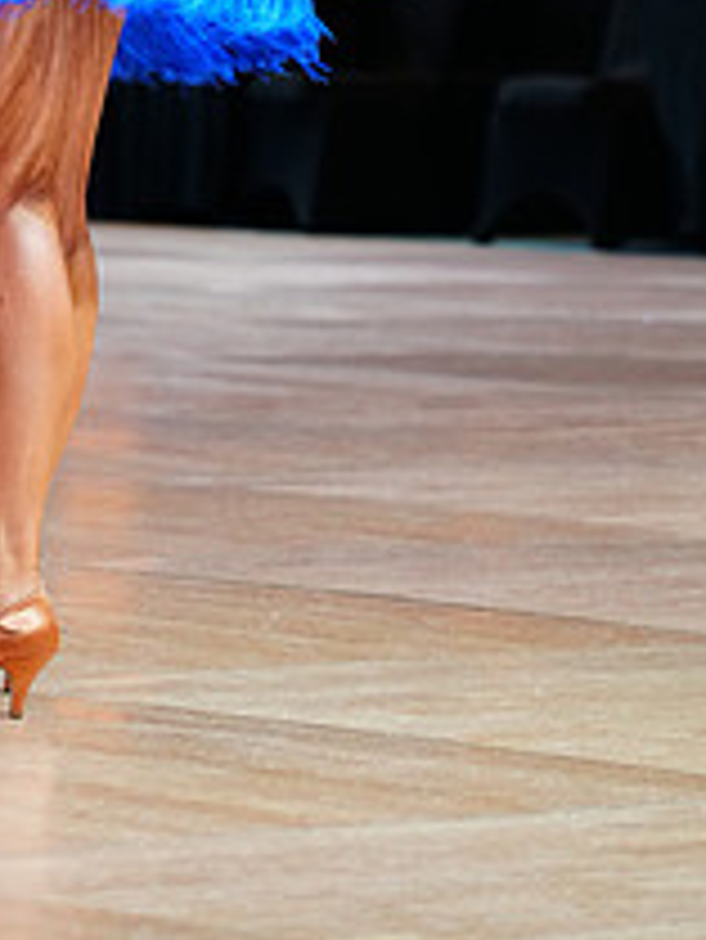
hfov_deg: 5.3
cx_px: -106
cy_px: -265
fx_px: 7606
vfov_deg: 7.0
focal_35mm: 280
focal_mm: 105
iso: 2000
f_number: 4
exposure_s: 1/250
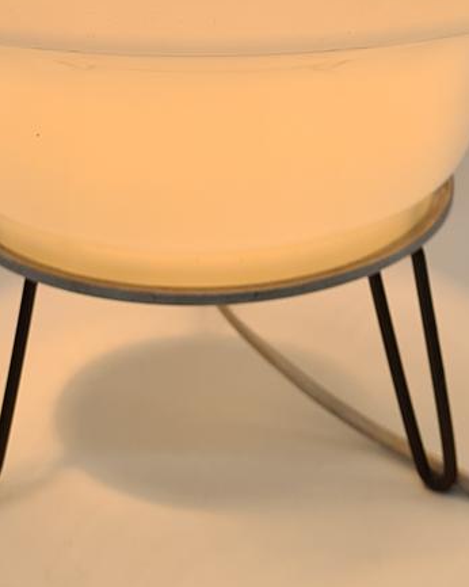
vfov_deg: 20.3
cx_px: 194
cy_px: -60
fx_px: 1563
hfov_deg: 17.1
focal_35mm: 90
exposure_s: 1/150
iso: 50
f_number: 1.8
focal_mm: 5.4
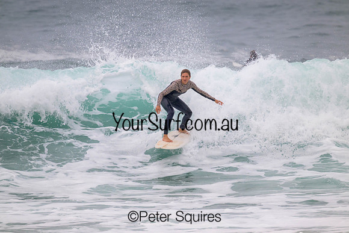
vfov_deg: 1.7
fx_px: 7757
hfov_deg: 2.6
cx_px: 174
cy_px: 116
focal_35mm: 800
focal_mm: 800
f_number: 11
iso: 800
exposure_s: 1/2000
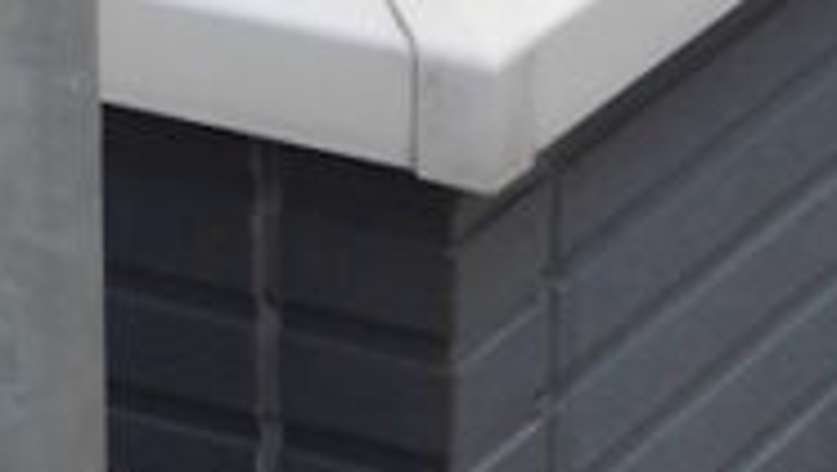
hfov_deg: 7.3
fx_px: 6531
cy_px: 360
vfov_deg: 4.1
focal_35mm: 294
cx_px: 392
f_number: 4.8
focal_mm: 8.9
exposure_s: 1/100
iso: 100
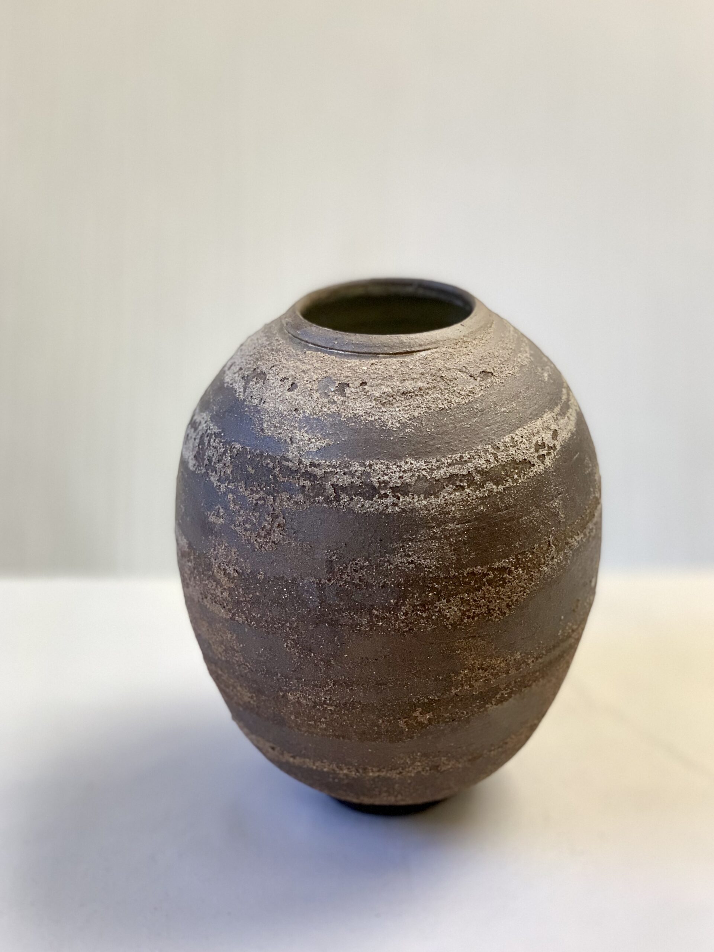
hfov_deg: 28.0
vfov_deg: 36.8
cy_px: 476
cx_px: 357
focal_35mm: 52
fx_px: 1430
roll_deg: -0.3
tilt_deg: -20.8
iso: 125
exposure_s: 1/96
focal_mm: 6
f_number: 2.4
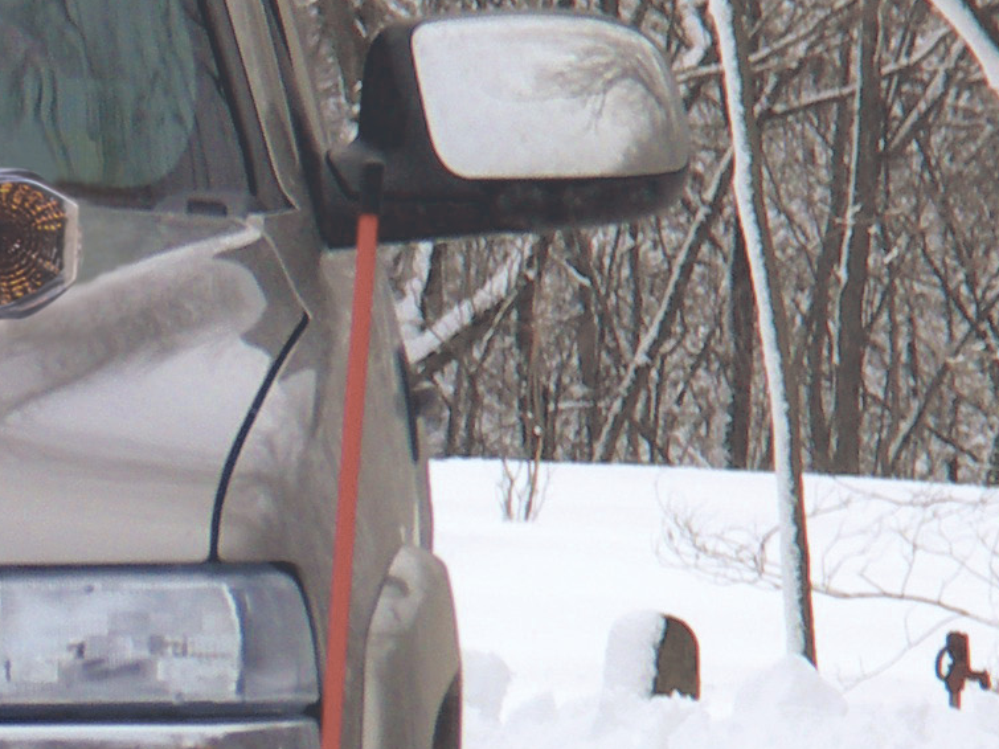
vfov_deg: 1.8
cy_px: 1243
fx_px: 23950
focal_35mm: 830
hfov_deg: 2.4
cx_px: -844
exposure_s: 1/400
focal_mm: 49.6
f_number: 5
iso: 50
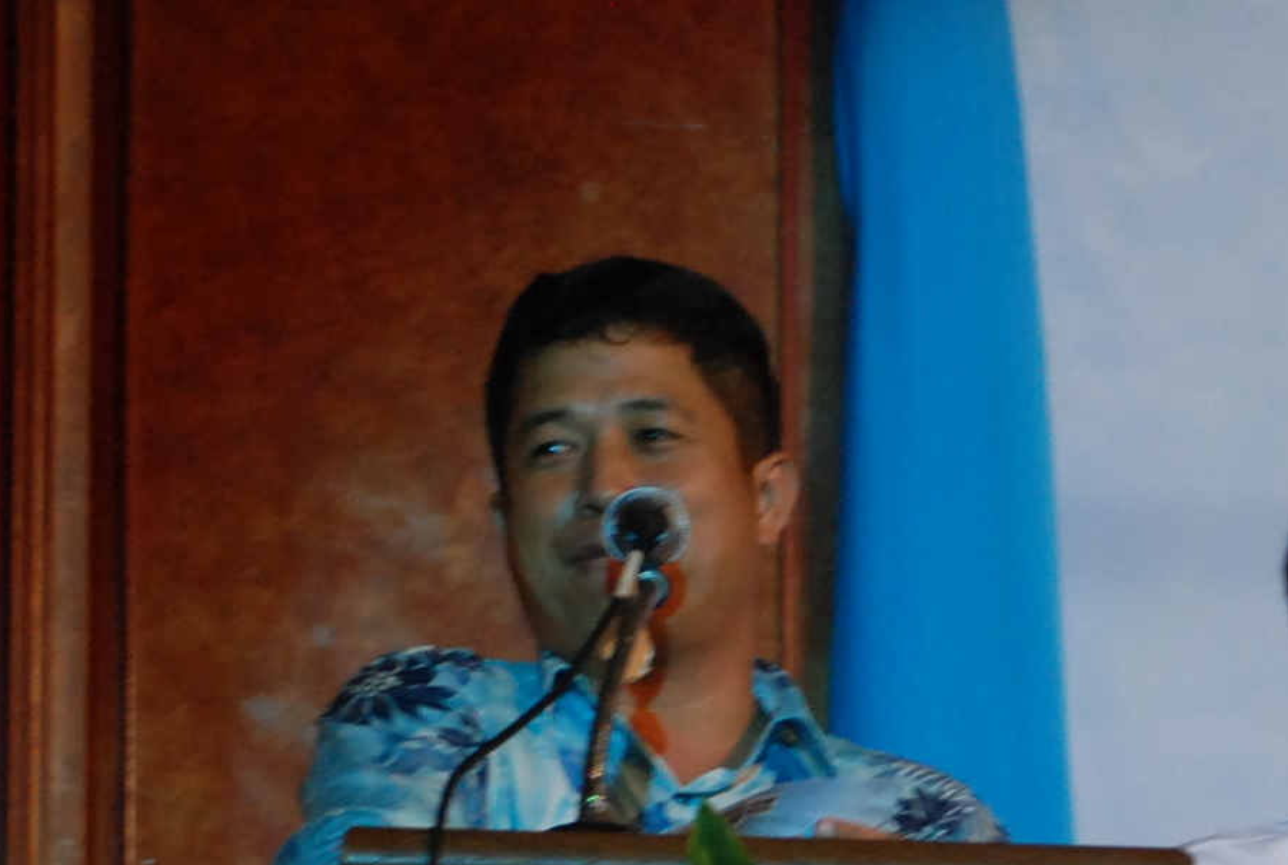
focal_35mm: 241
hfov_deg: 8.5
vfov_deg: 5.7
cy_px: 1148
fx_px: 8641
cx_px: 1400
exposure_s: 1/20
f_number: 5
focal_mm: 50
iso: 800
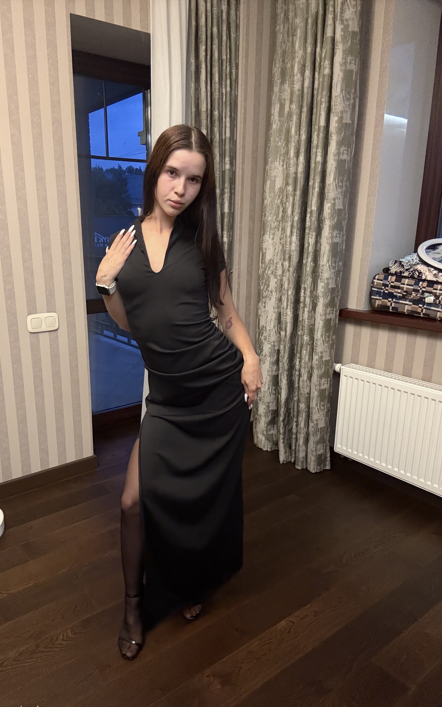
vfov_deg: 72.5
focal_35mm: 25
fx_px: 482
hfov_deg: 49.0
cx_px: 178
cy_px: 362
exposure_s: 1/25
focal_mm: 2.69
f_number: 1.9
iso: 320
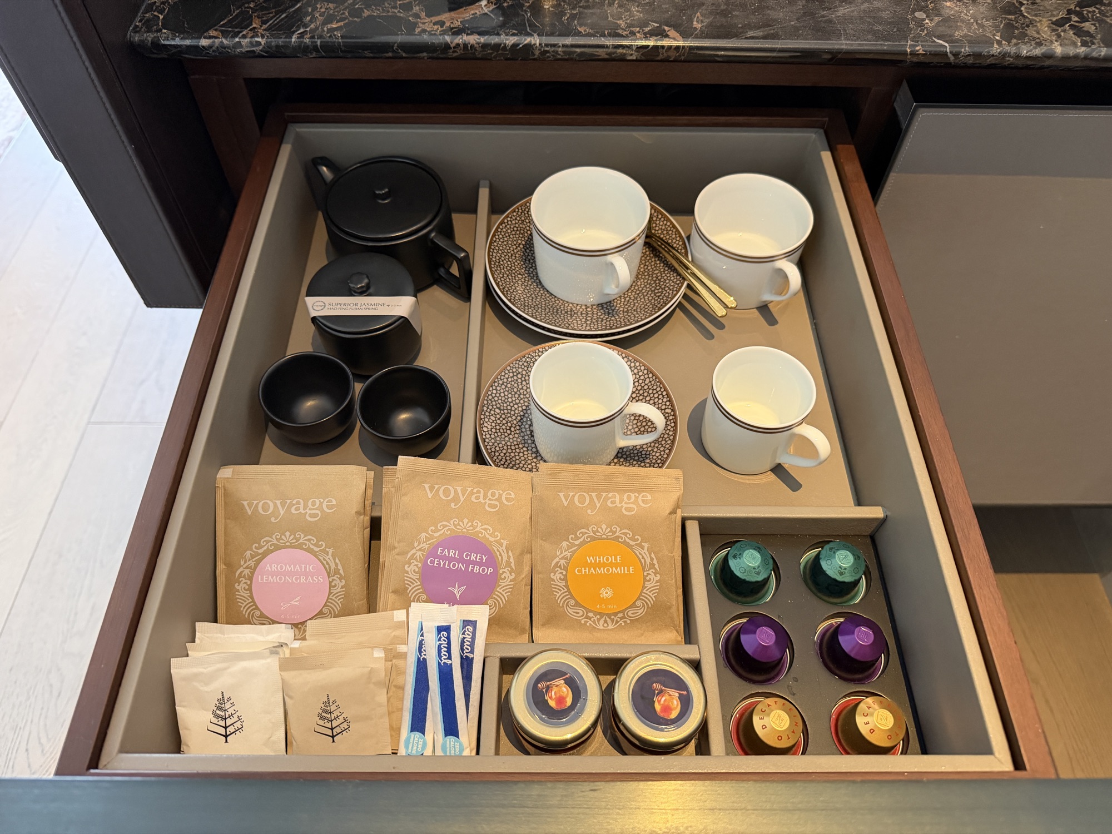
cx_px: 556
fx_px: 771
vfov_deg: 56.8
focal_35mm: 24
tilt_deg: -54.8
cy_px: 417
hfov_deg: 71.6
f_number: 1.78
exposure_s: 1/60
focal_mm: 6.76
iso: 500
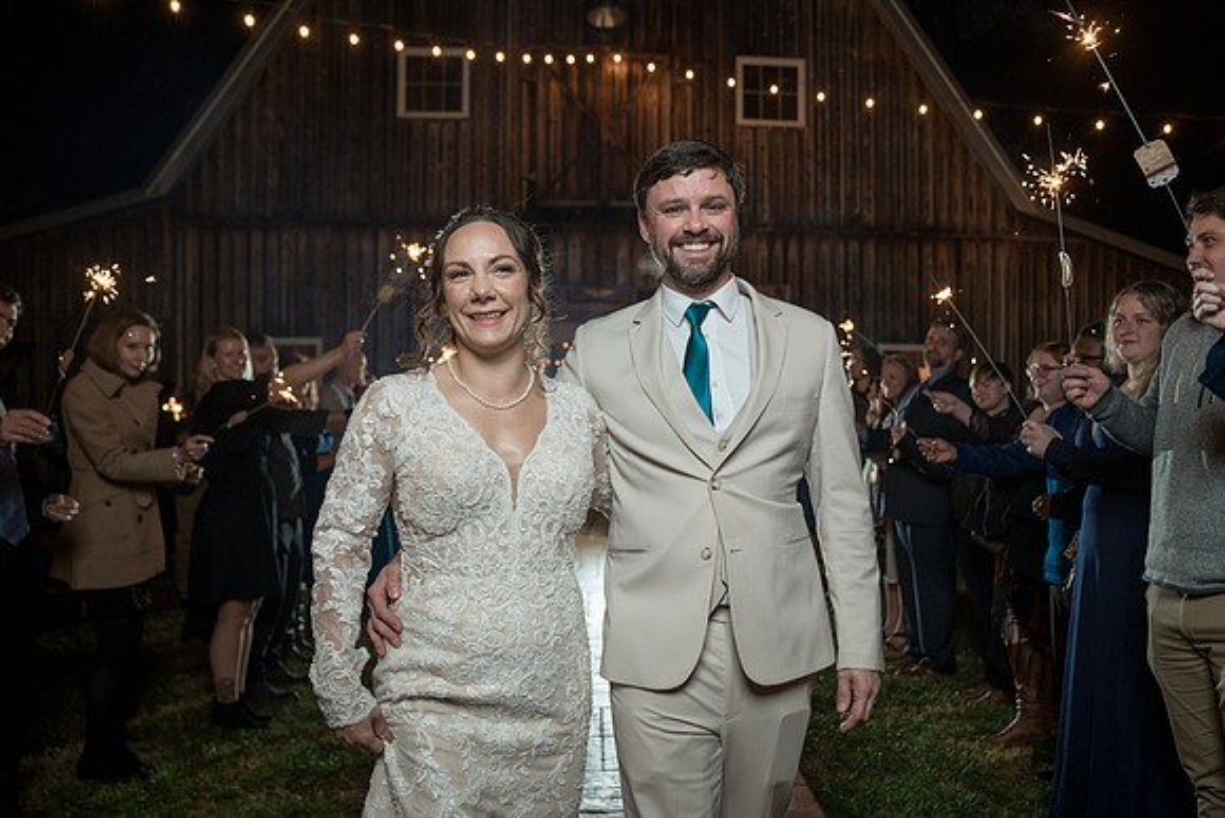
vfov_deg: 47.4
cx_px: 670
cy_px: 447
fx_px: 929
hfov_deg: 66.6
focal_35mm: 27
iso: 2000
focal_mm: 24
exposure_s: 1/200
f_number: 2.8
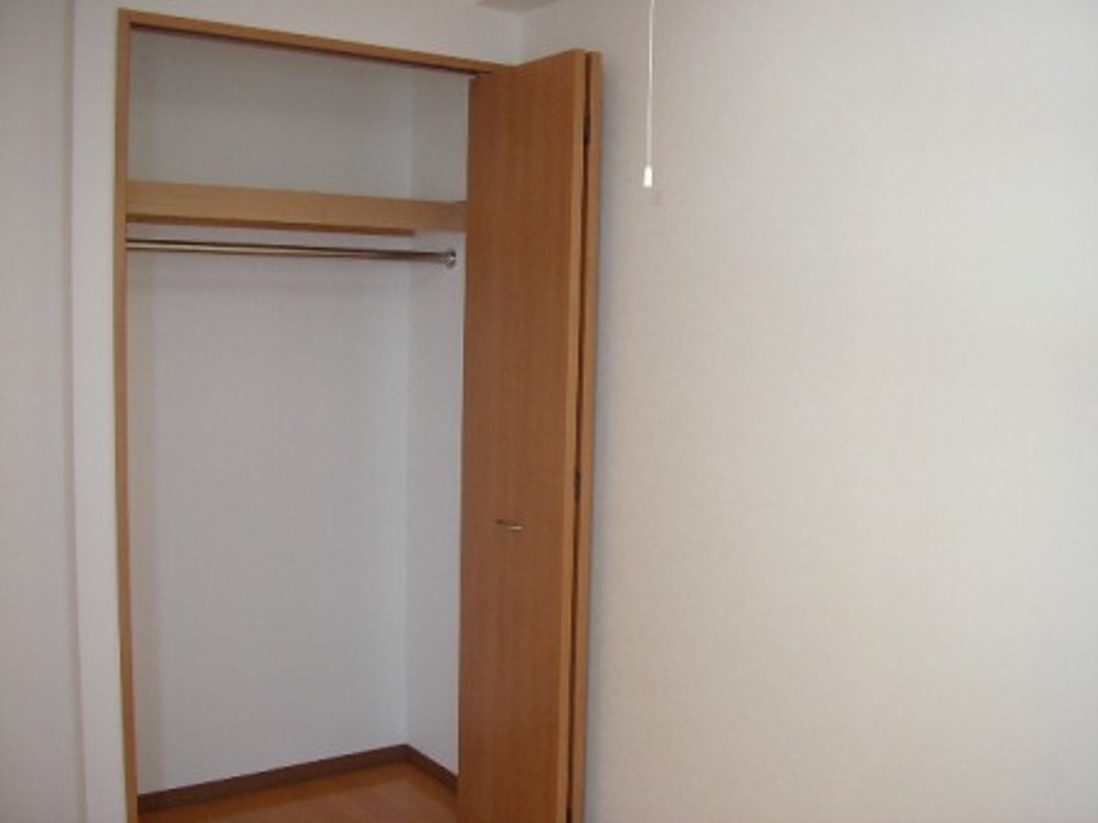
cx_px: 549
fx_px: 1205
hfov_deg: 49.0
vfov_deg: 37.7
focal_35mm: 38
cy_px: 412
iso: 100
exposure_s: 1/39
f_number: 2.9
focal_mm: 5.8
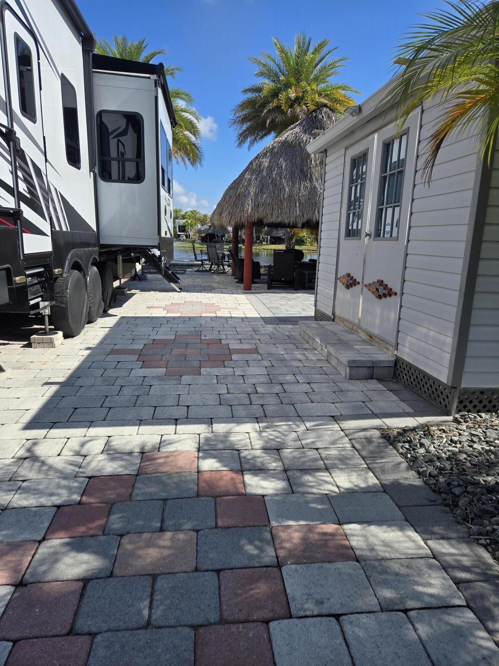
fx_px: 442
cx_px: 250
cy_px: 333
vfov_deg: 73.9
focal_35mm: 23
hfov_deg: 58.9
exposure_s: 1/1650
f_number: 1.8
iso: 25
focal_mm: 5.4
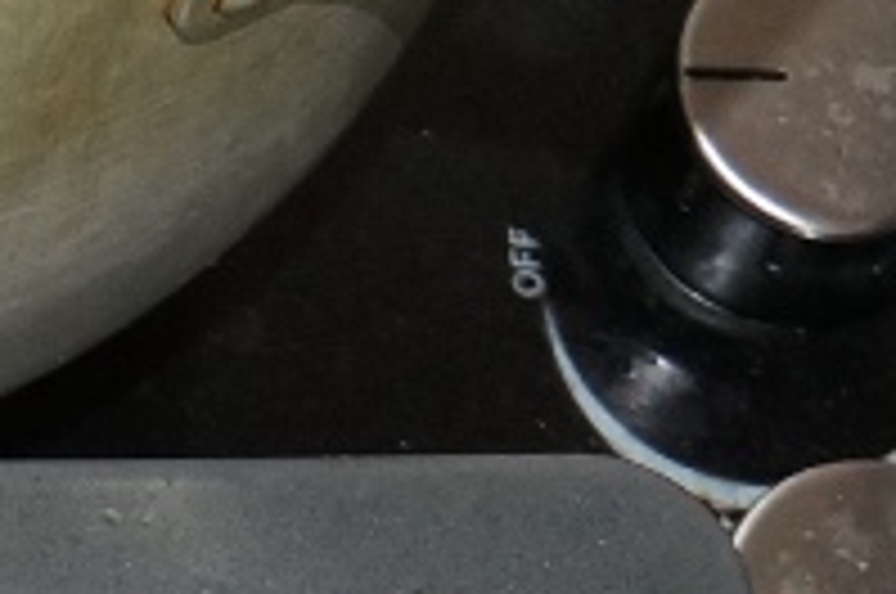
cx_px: -1862
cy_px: 2117
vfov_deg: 3.4
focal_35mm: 386
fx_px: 9583
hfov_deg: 5.1
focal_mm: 35
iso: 800
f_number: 5
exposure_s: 1/80
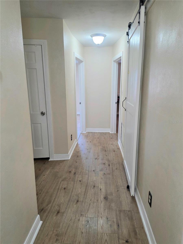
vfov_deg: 73.9
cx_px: 92
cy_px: 122
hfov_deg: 58.9
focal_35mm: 23
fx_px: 162
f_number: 1.4
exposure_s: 1/120
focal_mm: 6.5
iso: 80
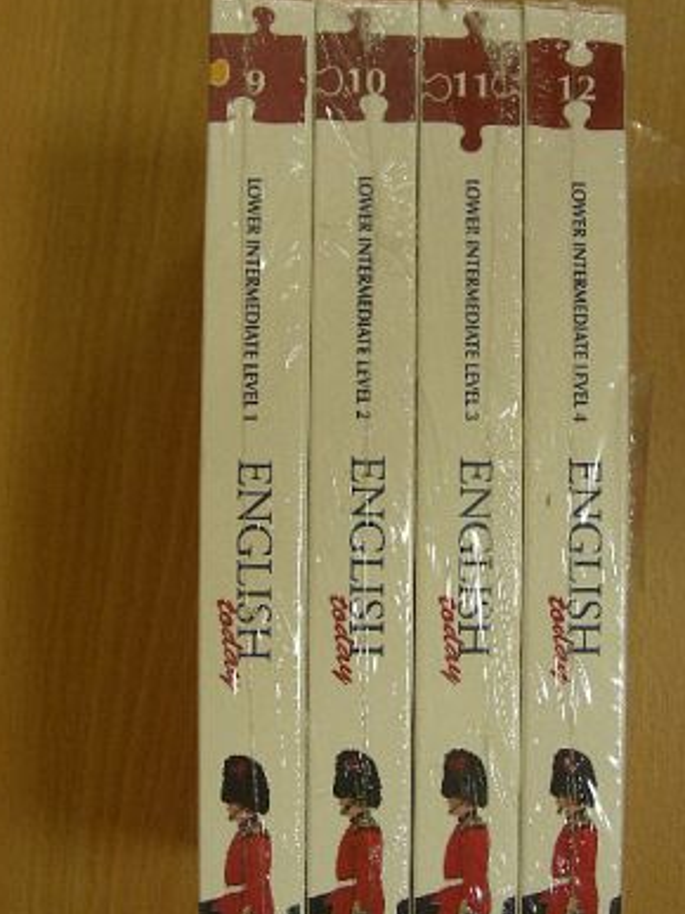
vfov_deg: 39.6
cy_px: 511
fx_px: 1267
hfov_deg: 30.2
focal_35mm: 48
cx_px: 373
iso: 151
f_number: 3.5
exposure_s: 1/30
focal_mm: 6.8
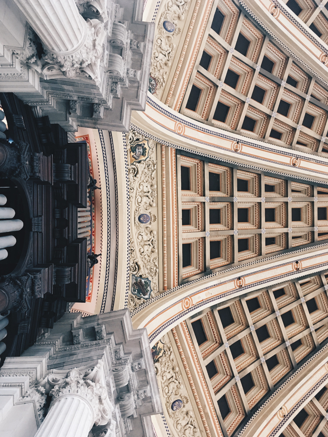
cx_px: 164
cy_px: 218
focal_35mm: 29
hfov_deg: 48.2
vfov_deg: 61.7
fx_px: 366
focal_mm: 4.15
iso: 200
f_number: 2.2
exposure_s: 1/33
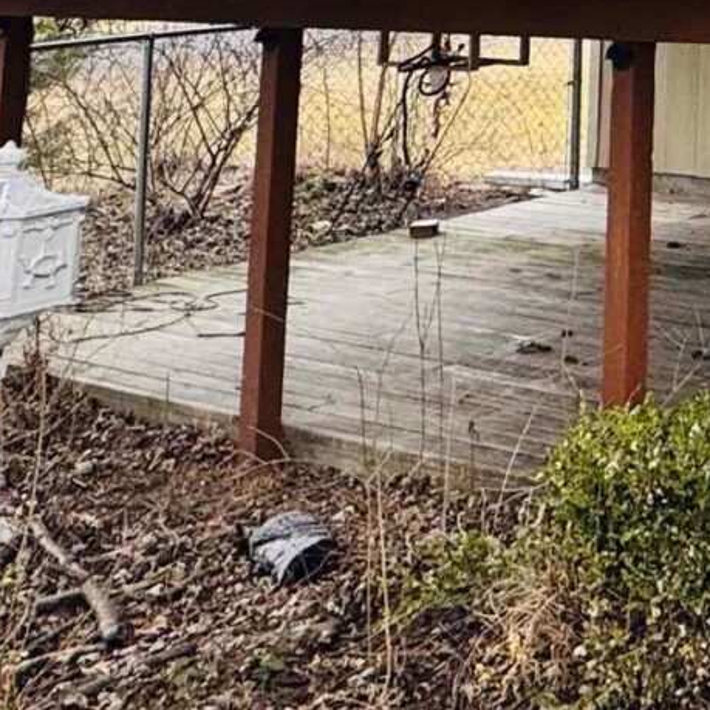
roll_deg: -0.1
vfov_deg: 21.4
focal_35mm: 69
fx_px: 1601
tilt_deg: +6.9
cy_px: -328
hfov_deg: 19.4
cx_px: 1248
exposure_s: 1/425
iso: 40
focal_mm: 2.22
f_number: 2.2
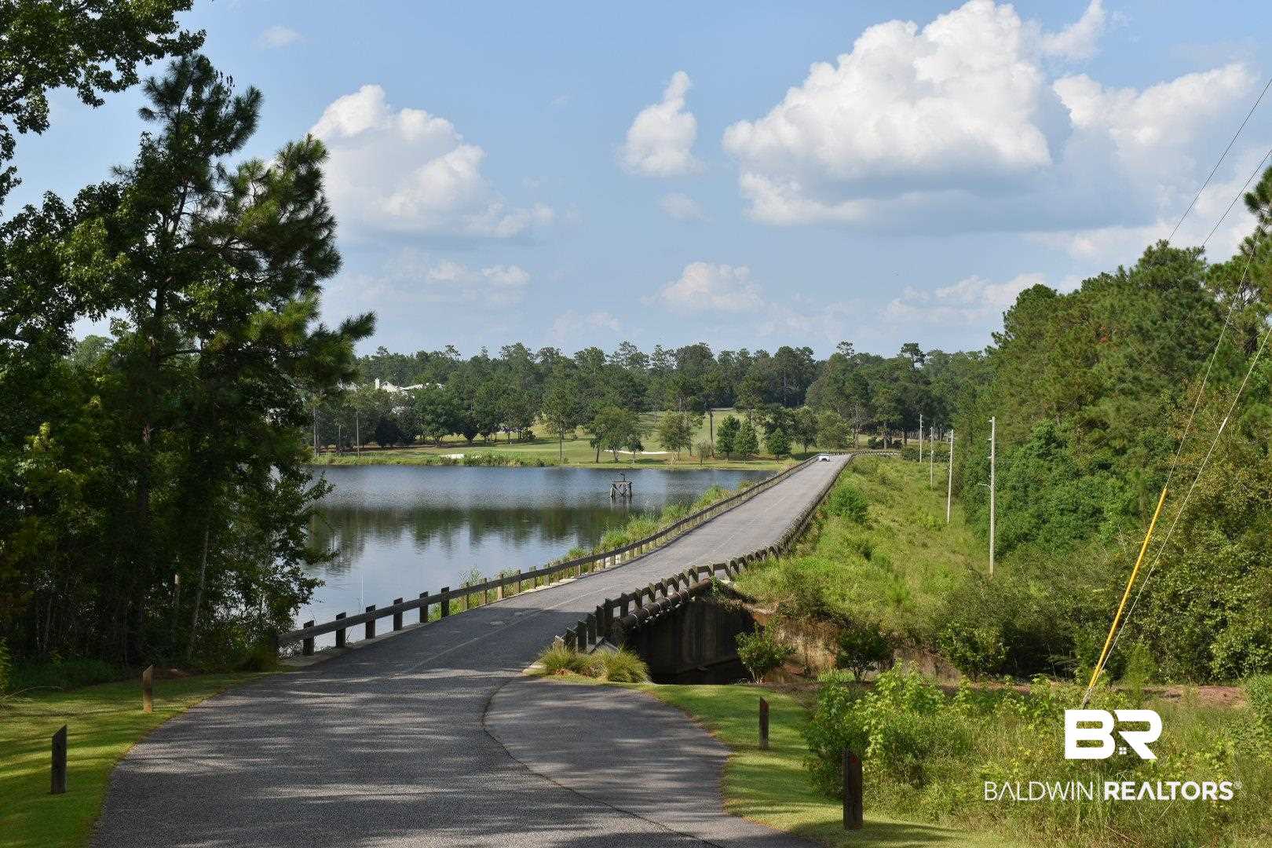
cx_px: 636
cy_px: 424
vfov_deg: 26.5
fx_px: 1802
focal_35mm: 51
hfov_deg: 38.9
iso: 100
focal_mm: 34
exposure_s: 1/250
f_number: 8
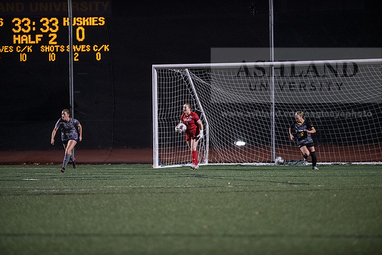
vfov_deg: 4.6
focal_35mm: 300
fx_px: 3184
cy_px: 128
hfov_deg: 6.9
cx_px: 191
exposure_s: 1/1000
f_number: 2.8
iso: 8000
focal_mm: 300
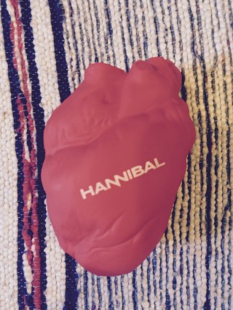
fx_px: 260
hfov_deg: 48.2
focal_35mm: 29
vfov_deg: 61.7
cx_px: 116
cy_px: 155
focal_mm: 4.15
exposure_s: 1/30
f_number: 2.2
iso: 250
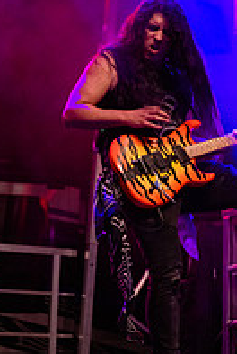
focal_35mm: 98
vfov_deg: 20.7
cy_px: 120
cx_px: 214
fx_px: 964
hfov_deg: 13.9
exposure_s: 1/640
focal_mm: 43
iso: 6400
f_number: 2.8
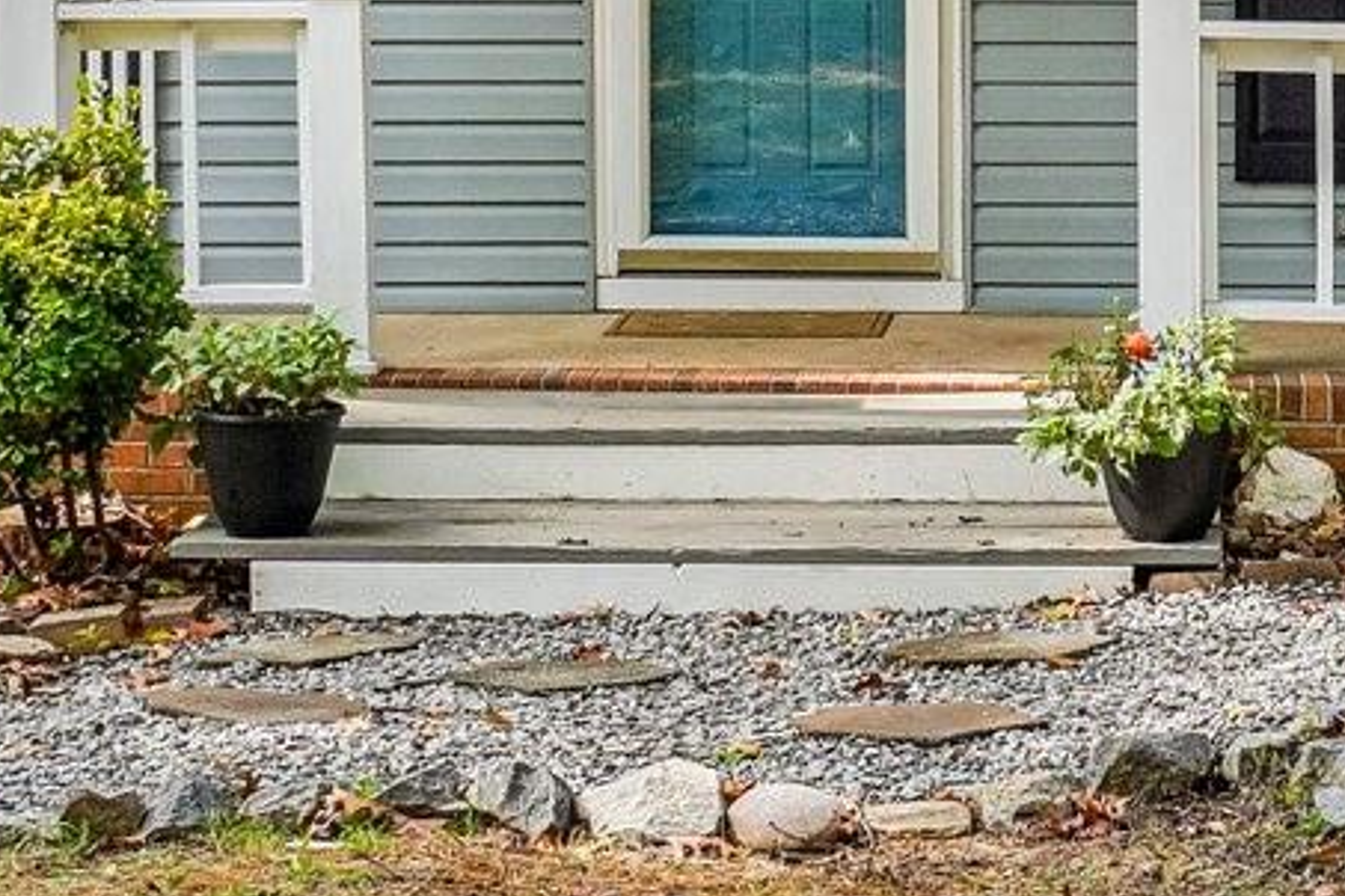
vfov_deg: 10.9
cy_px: -307
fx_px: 4558
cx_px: 1096
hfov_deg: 16.6
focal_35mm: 122
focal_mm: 18
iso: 100
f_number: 8
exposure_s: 1/60
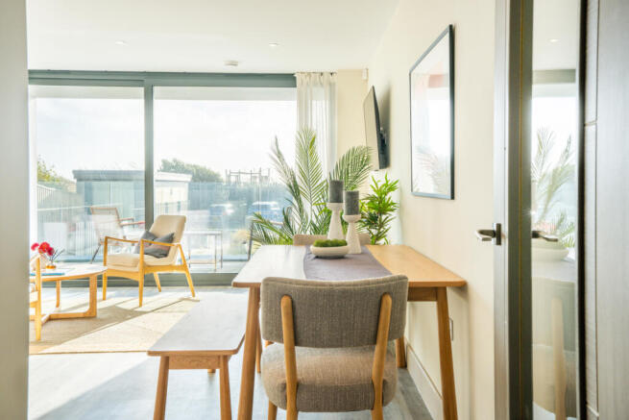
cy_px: 210
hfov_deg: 54.4
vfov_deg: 37.9
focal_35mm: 35
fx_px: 612
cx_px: 314
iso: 250
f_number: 11
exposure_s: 1/200
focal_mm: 35
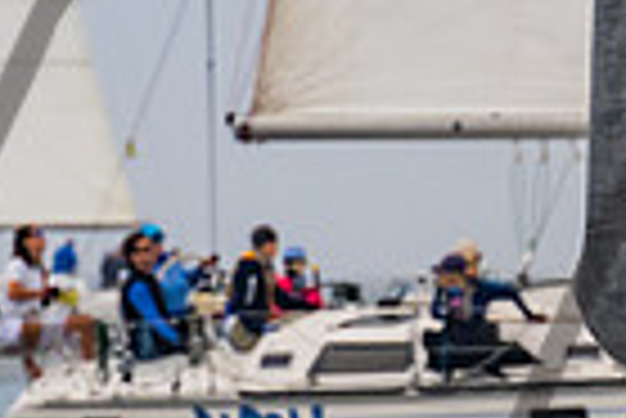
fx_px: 17877
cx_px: 830
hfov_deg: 2.0
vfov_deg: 1.3
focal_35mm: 1027
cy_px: 373
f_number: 6.3
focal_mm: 200
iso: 500
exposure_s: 1/2000
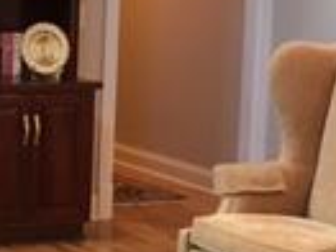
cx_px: 56
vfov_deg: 10.4
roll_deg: -1.7
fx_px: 1377
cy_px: 59
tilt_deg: -4.4
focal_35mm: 142
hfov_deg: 13.8
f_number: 2.2
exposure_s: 1/30
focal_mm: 4.15
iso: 100
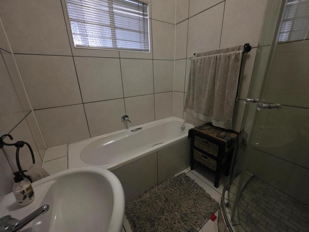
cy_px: 116
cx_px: 154
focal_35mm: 13
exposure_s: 1/33.3
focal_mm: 2.2
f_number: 1.9
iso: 1000
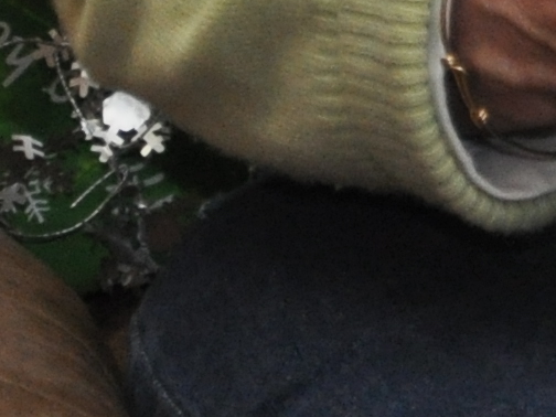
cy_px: -768
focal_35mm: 711
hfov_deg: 2.8
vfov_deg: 2.1
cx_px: 1289
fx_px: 11420
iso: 800
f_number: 5
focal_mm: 58
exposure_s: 1/60
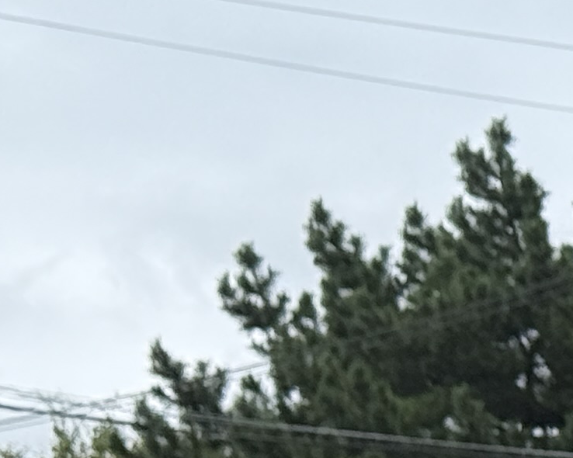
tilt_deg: +2.0
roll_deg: -0.5
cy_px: 1019
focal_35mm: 256
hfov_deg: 7.0
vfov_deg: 5.8
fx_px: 4340
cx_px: 1558
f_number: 1.78
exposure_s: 1/2146
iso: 64
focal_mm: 6.76
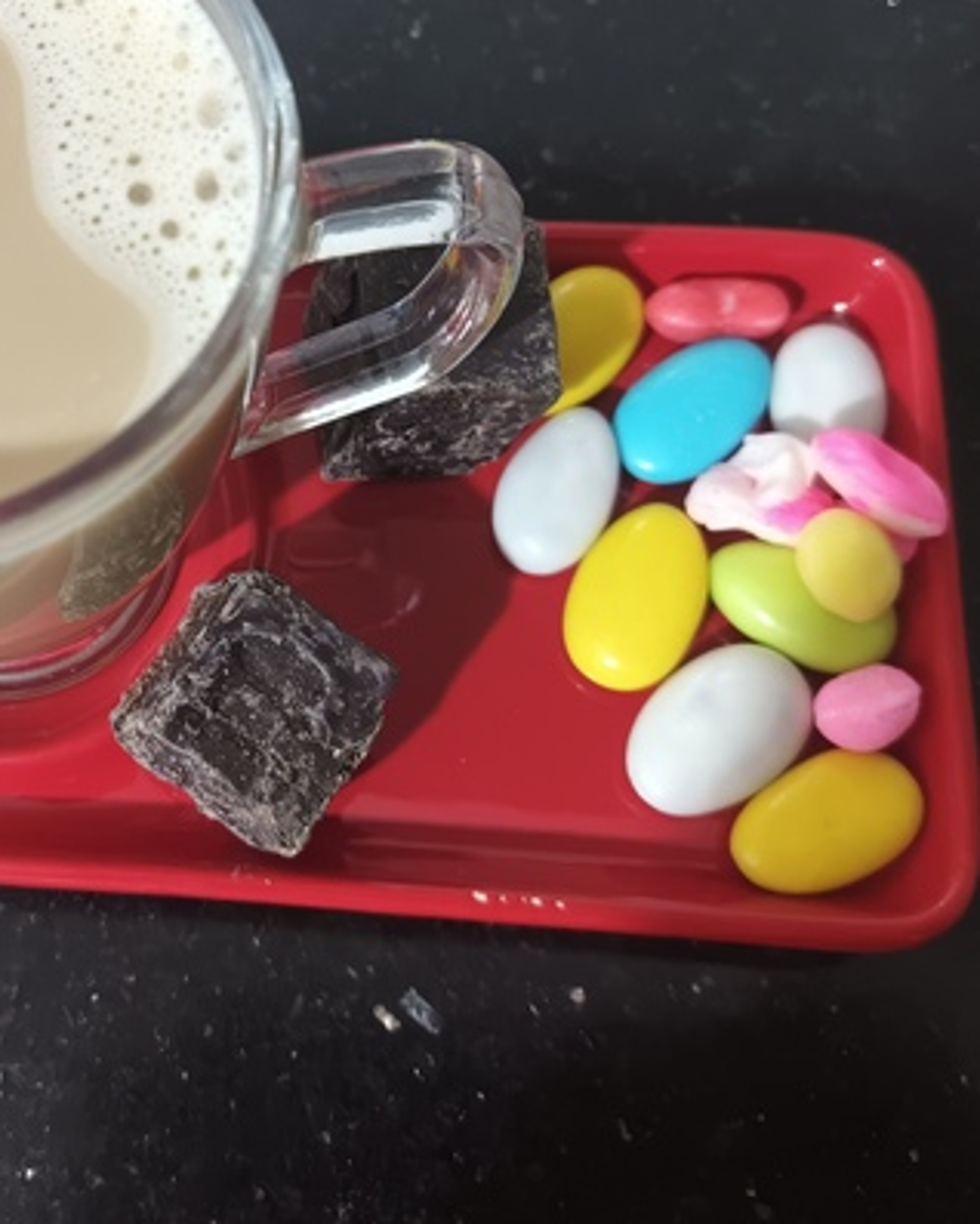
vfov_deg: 46.5
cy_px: 472
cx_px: 206
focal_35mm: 39
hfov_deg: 37.0
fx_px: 1413
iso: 4870
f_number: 1.75
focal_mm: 5.25
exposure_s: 1/33.3
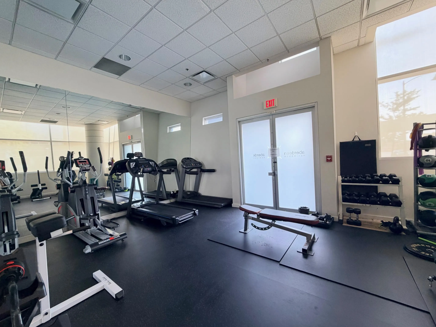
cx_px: 218
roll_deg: +3.7
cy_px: 164
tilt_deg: -2.4
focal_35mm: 14
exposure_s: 1/60
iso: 160
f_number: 2.2
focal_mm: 2.22
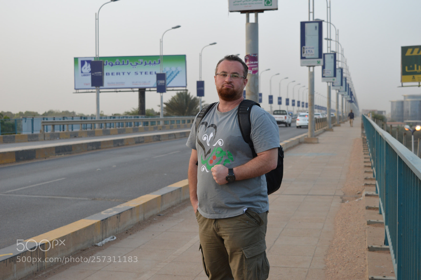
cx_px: 210
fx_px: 596
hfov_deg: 38.9
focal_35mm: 51
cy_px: 140
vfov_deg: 26.4
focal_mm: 34
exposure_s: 1/125
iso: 280
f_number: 5.6
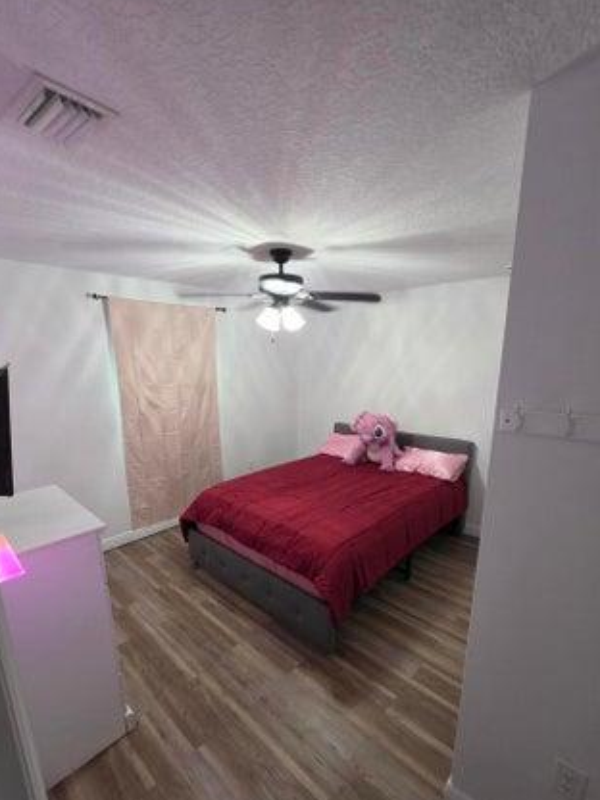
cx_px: 304
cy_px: 444
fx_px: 347
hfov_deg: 81.7
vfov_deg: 97.8
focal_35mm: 15
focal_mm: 2.2
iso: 400
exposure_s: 1/60
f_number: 1.9
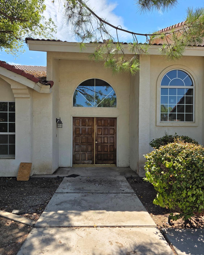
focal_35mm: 24
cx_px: 102
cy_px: 131
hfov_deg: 58.8
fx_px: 181
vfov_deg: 70.3
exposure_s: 1/10000
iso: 80
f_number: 1.7
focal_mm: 6.3
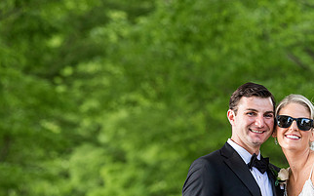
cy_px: 181
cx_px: 282
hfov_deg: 7.3
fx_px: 2438
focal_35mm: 285
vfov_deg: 4.6
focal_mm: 155
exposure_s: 1/640
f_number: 4.5
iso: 800
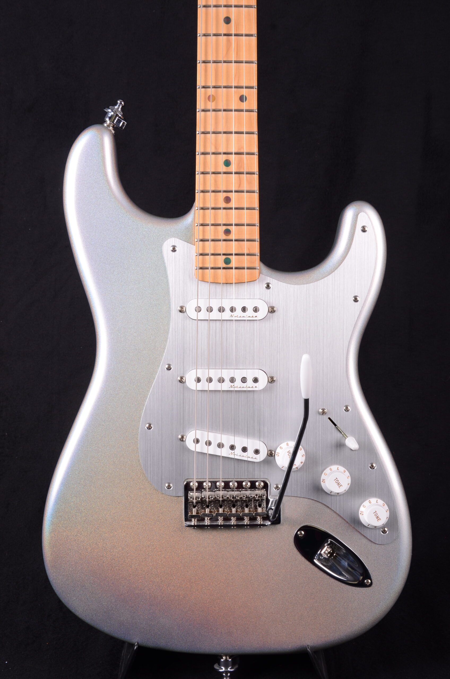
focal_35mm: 51
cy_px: 340
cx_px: 225
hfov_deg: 26.4
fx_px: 960
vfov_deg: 39.0
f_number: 13
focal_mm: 34
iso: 200
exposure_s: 1/200
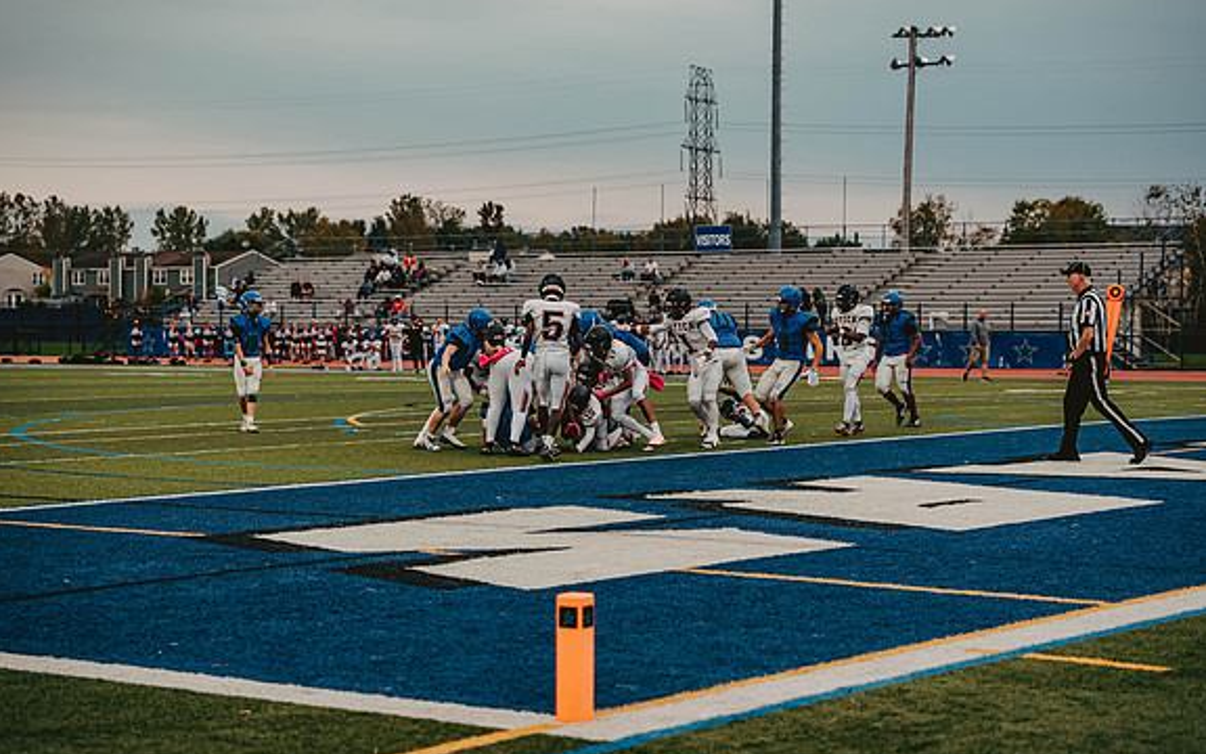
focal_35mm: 80
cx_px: 601
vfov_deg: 16.3
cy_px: 355
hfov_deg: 25.8
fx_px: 2629
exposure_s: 1/500
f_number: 3.2
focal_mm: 78
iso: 800
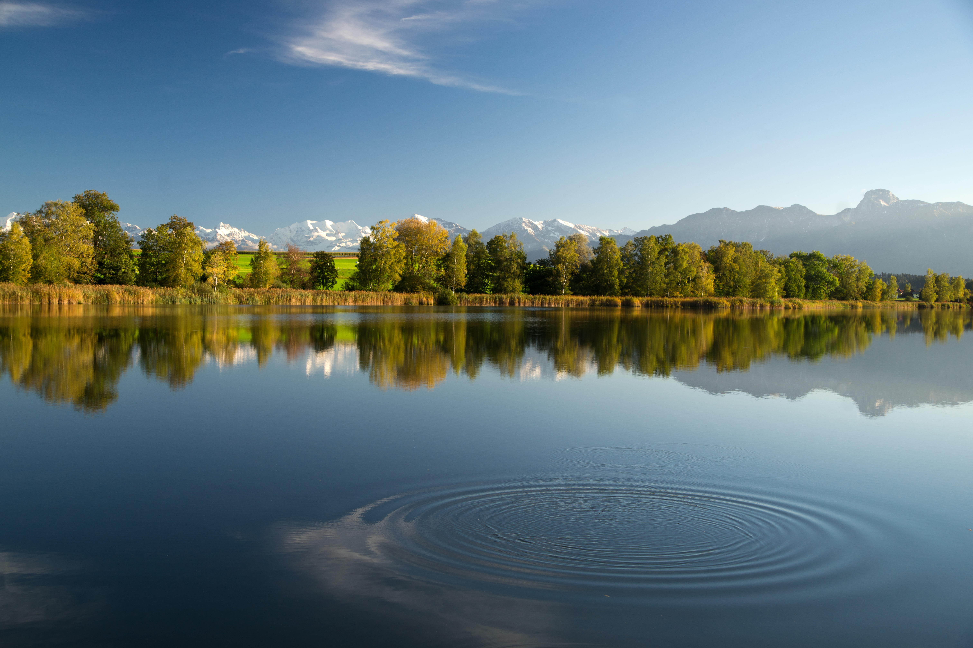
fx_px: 1081
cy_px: 324
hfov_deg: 48.5
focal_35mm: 40
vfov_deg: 33.4
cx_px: 486
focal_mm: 40
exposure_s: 1/80
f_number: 7.1
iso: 100
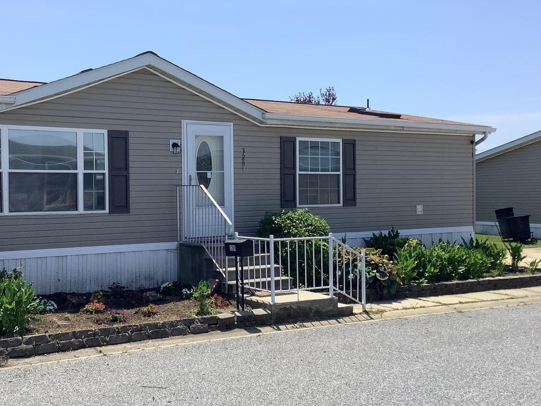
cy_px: 205
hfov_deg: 42.0
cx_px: 232
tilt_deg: -1.5
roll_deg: +1.0
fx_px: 703
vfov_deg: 32.2
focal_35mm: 45
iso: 25
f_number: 2.4
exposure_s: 1/1631
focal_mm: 3.3
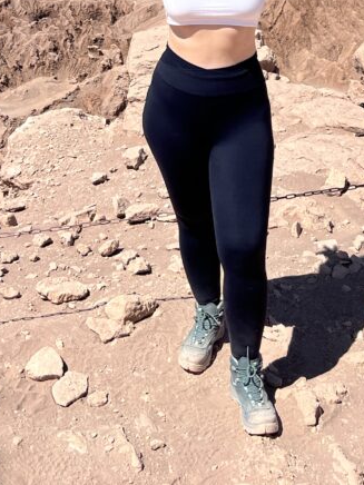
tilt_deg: -10.4
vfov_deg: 28.1
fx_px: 855
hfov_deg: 24.0
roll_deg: +0.5
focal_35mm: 61
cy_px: -81
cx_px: 199
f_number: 1.5
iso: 50
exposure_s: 1/8696
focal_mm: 5.7
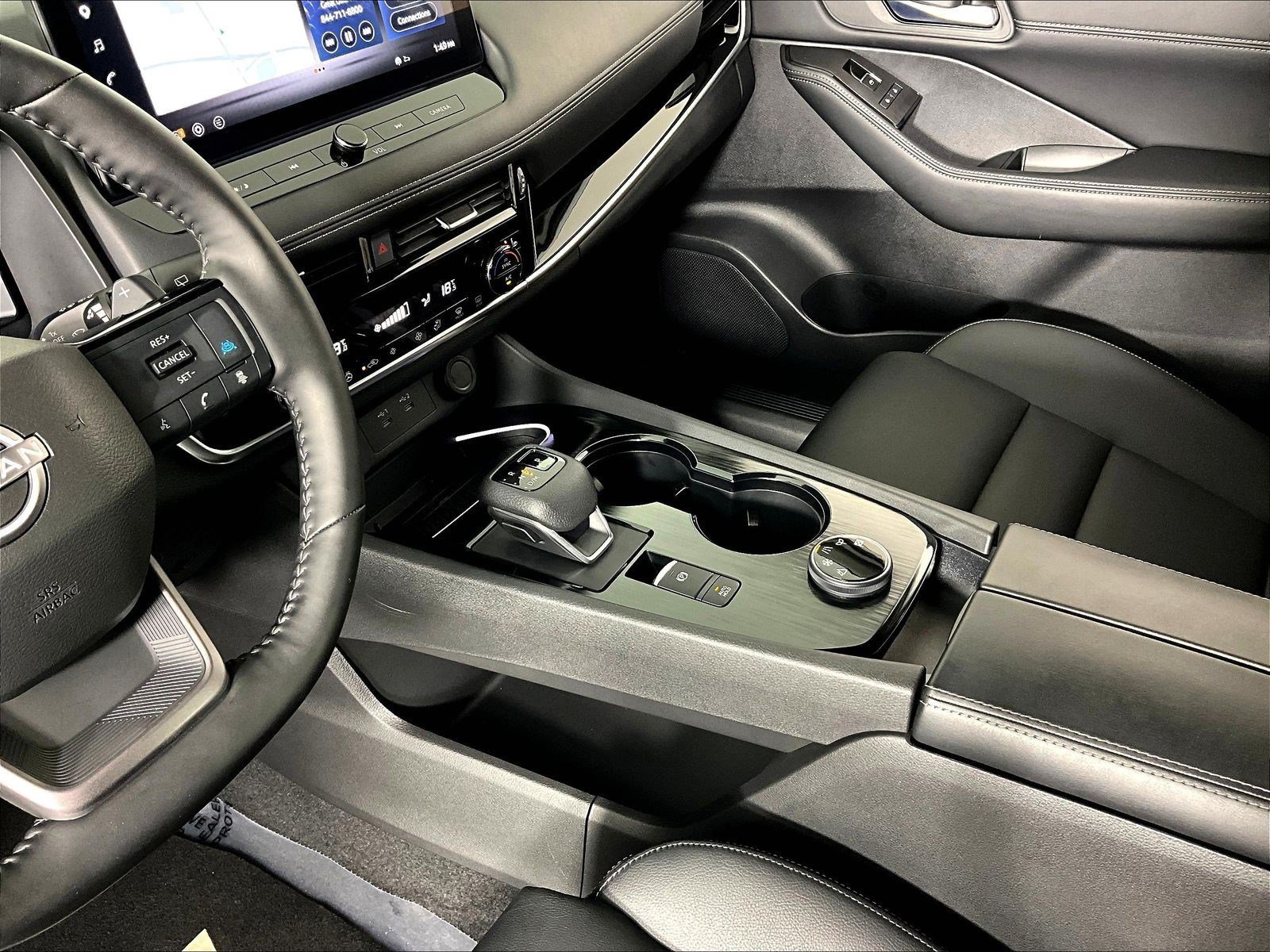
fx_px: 1064
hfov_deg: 61.7
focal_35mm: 29
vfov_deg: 48.2
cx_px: 635
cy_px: 476
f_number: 1.8
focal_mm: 3
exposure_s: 1/43
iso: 320
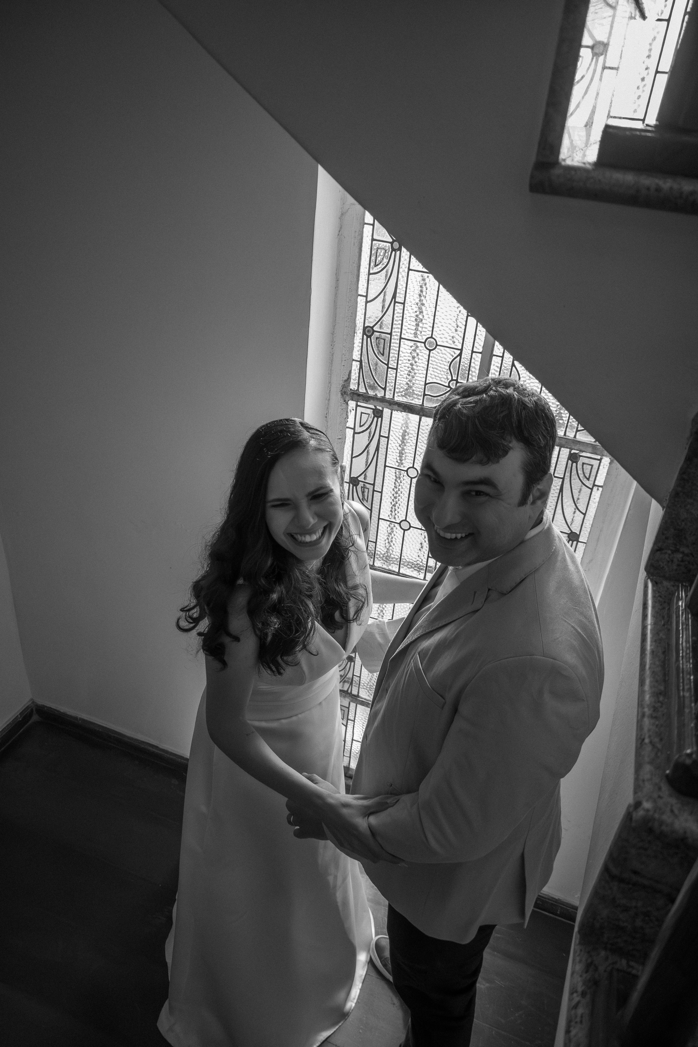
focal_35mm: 26
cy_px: 524
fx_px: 763
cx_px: 349
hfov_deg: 49.1
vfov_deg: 68.9
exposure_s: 1/160
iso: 2000
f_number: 3.5
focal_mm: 17.5
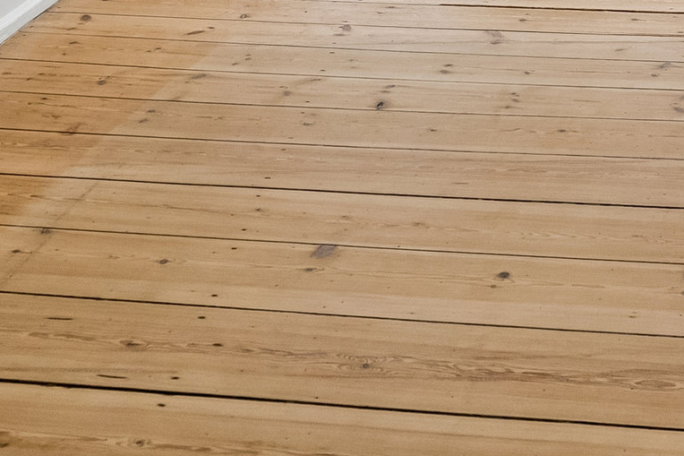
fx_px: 1045
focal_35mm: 55
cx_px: 632
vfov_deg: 19.5
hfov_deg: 34.0
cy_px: -323
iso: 1000
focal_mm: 14
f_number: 5
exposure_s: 1/640
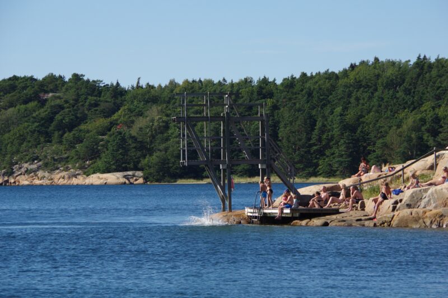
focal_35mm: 202
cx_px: 224
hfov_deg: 10.2
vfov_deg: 6.8
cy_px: 149
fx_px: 2512
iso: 200
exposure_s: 1/320
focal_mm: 135
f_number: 11
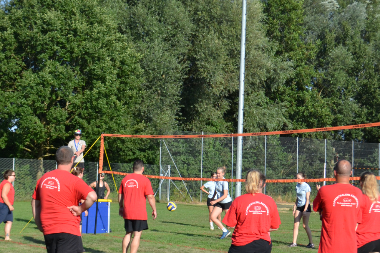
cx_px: 233
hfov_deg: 23.3
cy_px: 166
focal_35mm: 87
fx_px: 918
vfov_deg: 15.7
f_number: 5.6
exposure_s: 1/1250
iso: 400
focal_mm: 28
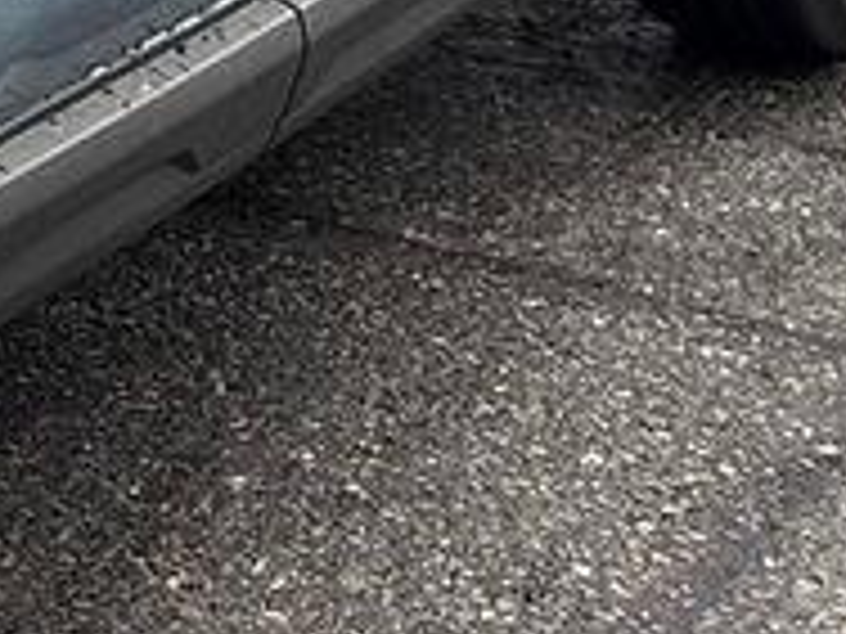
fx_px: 4326
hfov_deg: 9.8
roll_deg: +0.5
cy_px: -607
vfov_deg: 8.0
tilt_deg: -8.3
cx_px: -1179
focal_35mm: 177
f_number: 1.6
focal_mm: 5.96
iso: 50
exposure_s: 1/296
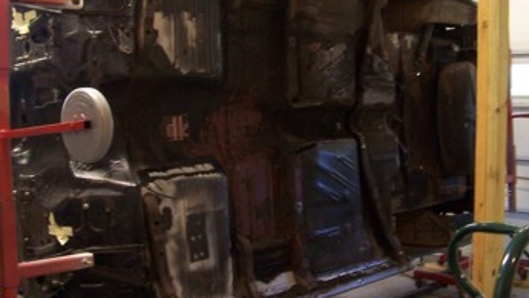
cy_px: 141
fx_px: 673
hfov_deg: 42.9
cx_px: 267
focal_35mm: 48
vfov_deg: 24.9
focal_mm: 6.3
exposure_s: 1/8
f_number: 2.8
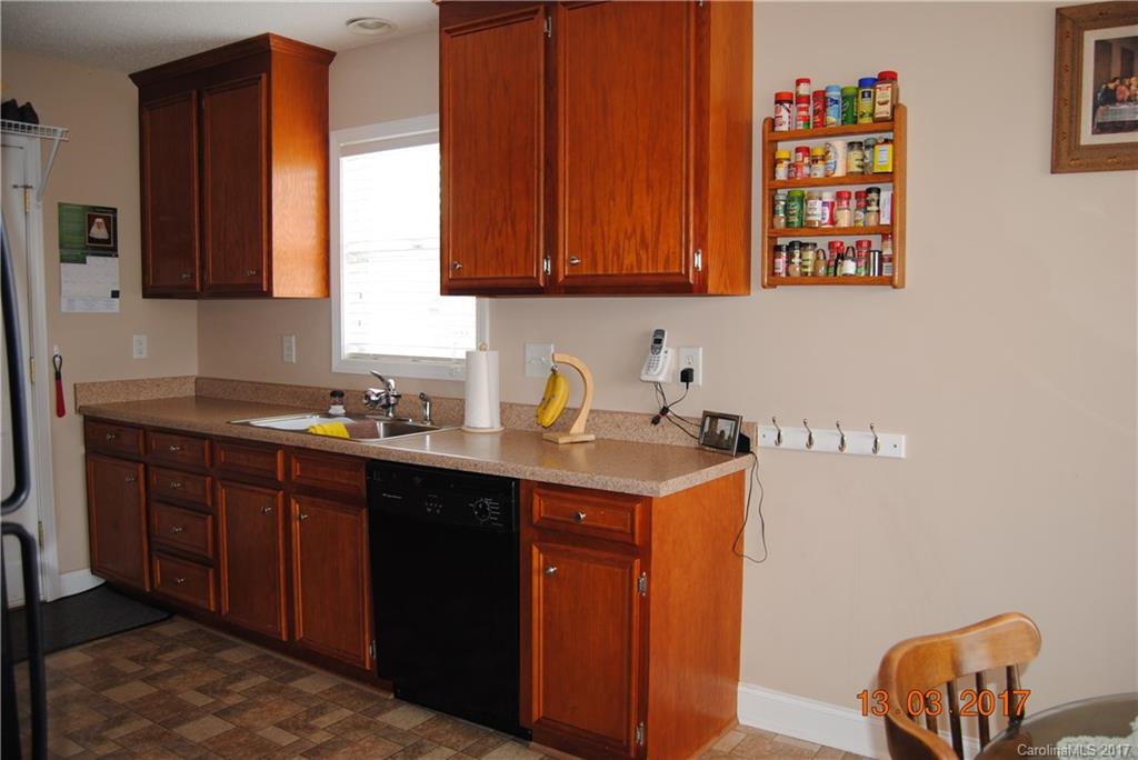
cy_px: 380
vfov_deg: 48.0
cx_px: 569
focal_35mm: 27
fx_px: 854
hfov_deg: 67.4
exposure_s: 1/60
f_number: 3.5
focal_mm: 18
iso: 200
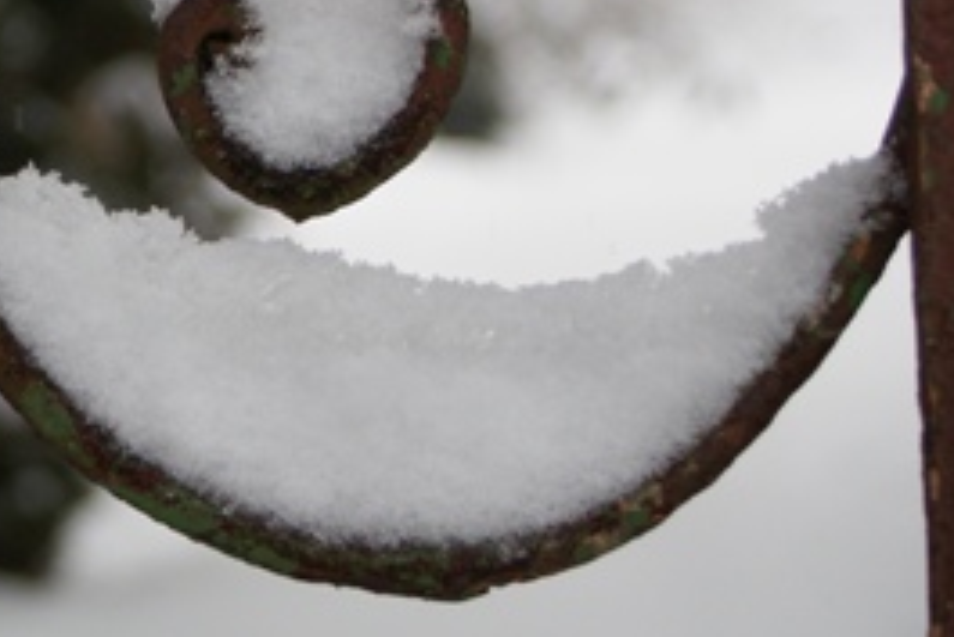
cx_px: -112
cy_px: 4
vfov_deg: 7.6
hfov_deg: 11.2
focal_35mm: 181
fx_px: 4799
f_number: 5.6
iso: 200
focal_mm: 50
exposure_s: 1/160
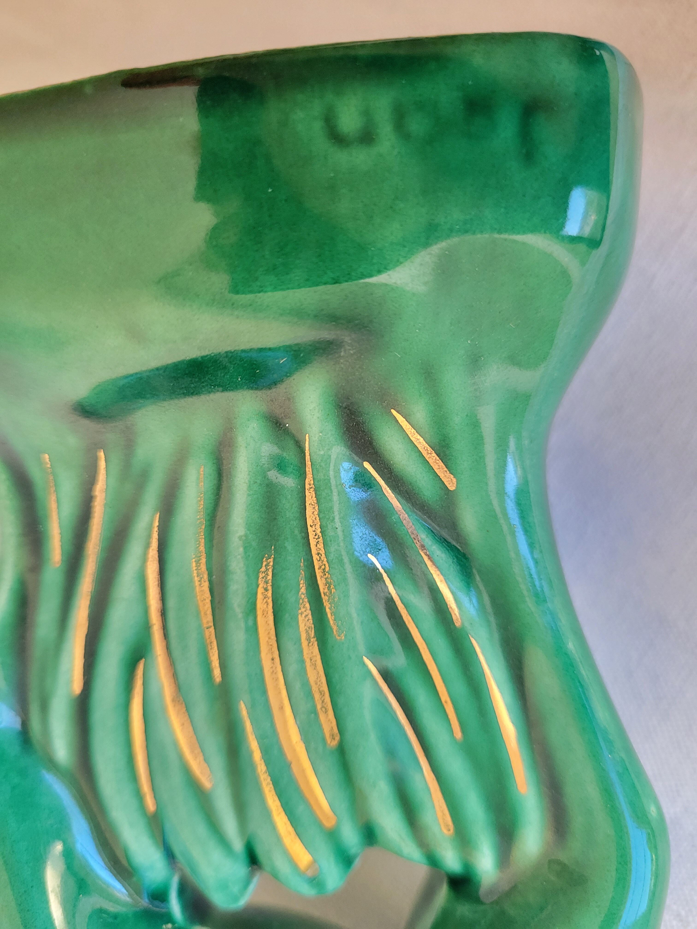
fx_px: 698
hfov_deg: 53.1
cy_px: 464
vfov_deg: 67.3
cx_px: 348
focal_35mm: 26
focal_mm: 5.4
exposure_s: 1/100
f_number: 1.8
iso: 320
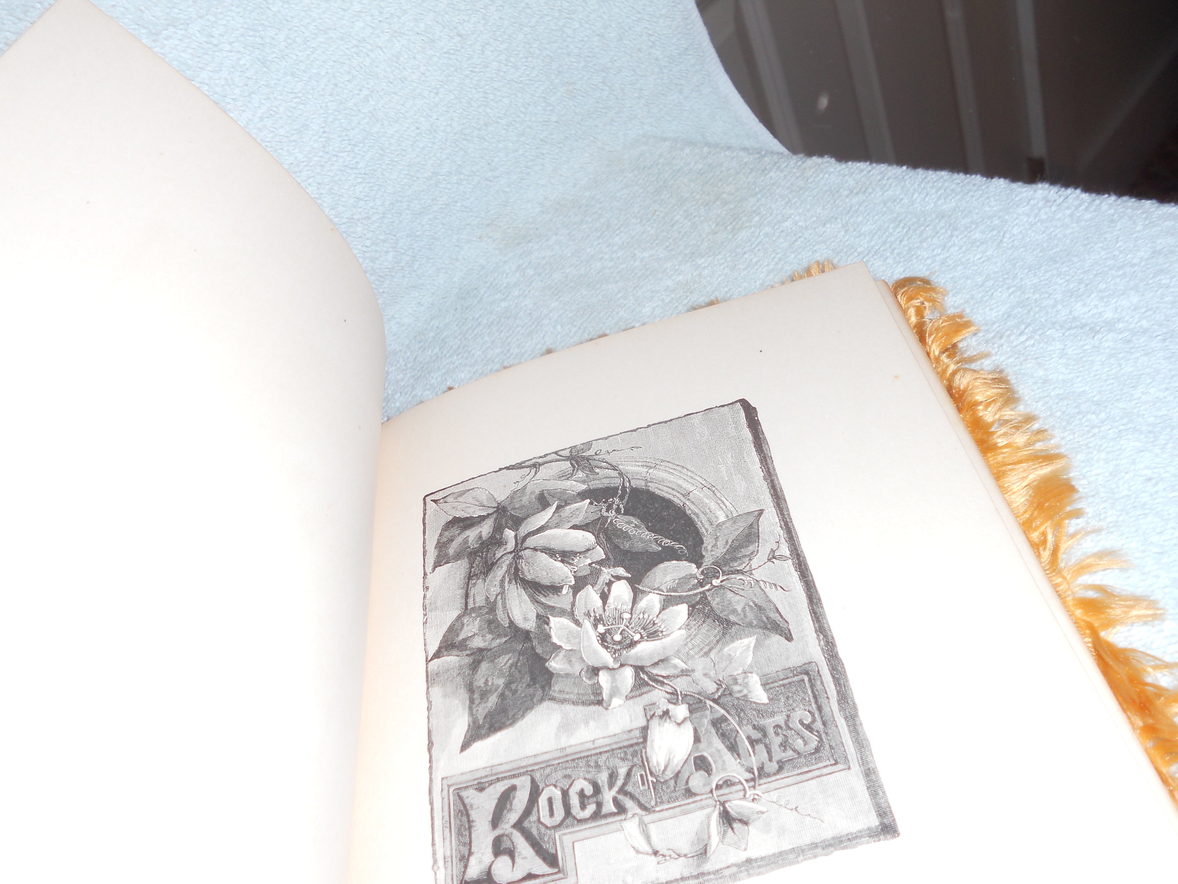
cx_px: 589
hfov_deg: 56.8
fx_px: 1089
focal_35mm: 32
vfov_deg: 44.2
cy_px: 442
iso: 80
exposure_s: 1/25
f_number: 3.5
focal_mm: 5.8
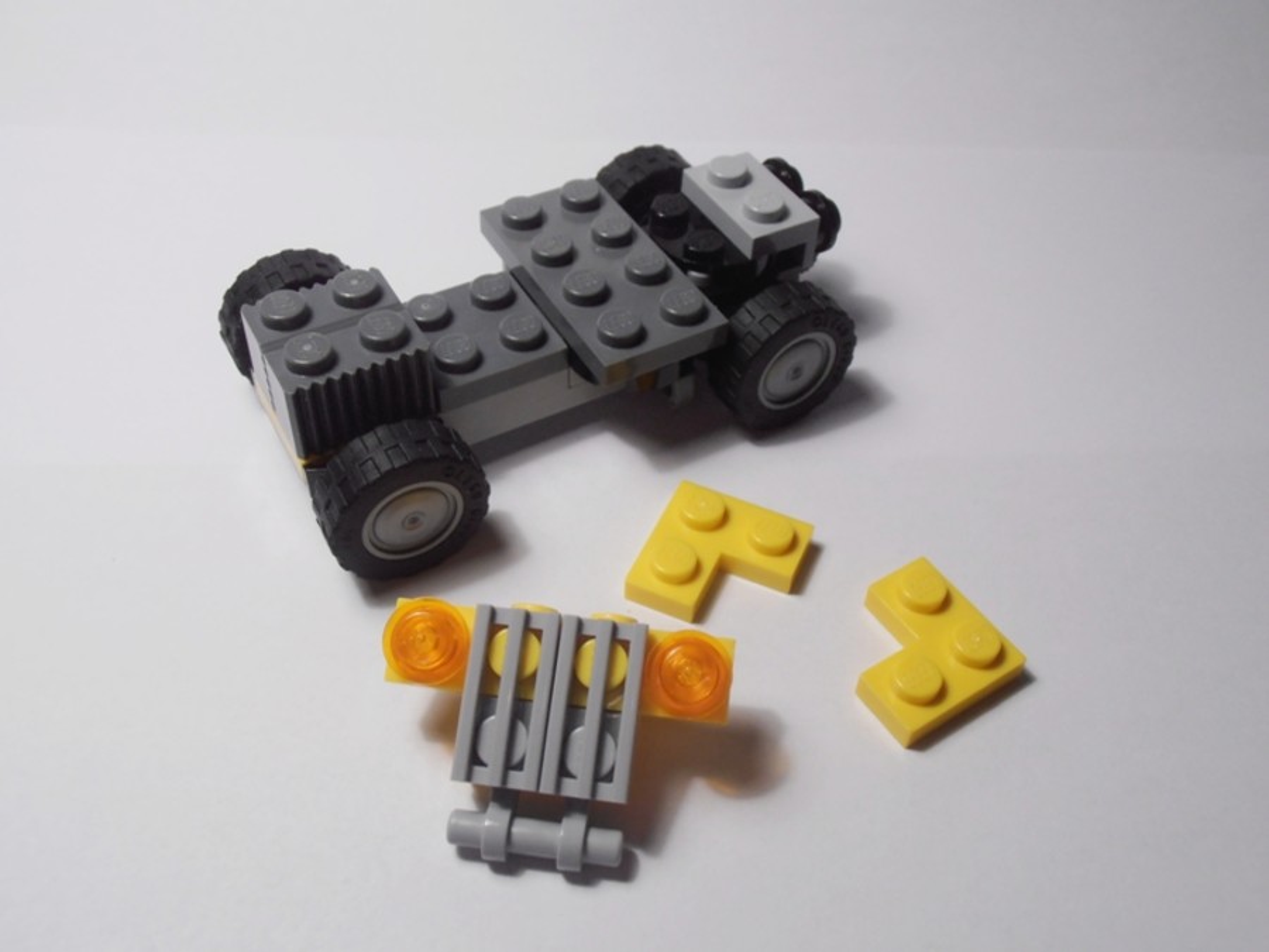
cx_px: 634
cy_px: 476
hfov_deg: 50.1
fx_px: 1356
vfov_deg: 38.7
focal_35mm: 37
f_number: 3.9
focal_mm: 6.61
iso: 80
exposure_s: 1/60
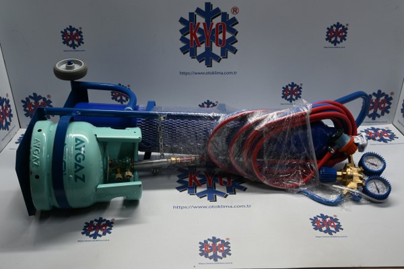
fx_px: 404
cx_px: 202
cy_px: 134
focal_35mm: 36
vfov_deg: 36.9
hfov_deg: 53.1
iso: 220
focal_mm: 24
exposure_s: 1/40
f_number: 4.2
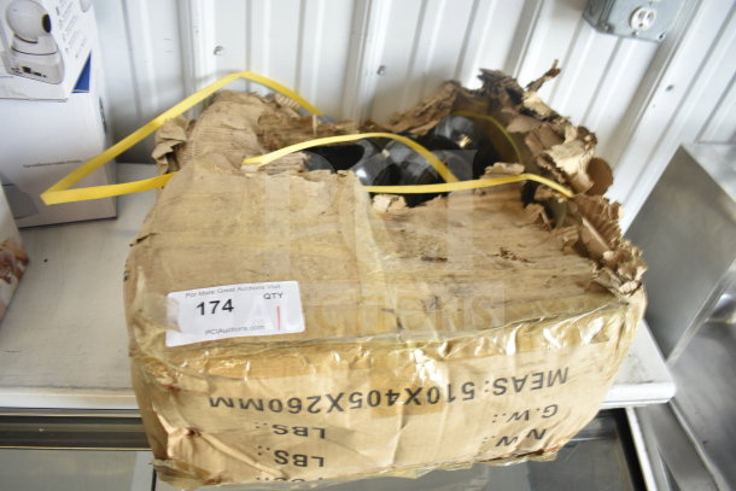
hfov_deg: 67.4
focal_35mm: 27
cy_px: 246
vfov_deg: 48.0
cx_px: 368
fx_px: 552
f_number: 3.5
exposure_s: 1/40
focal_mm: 18
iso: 200
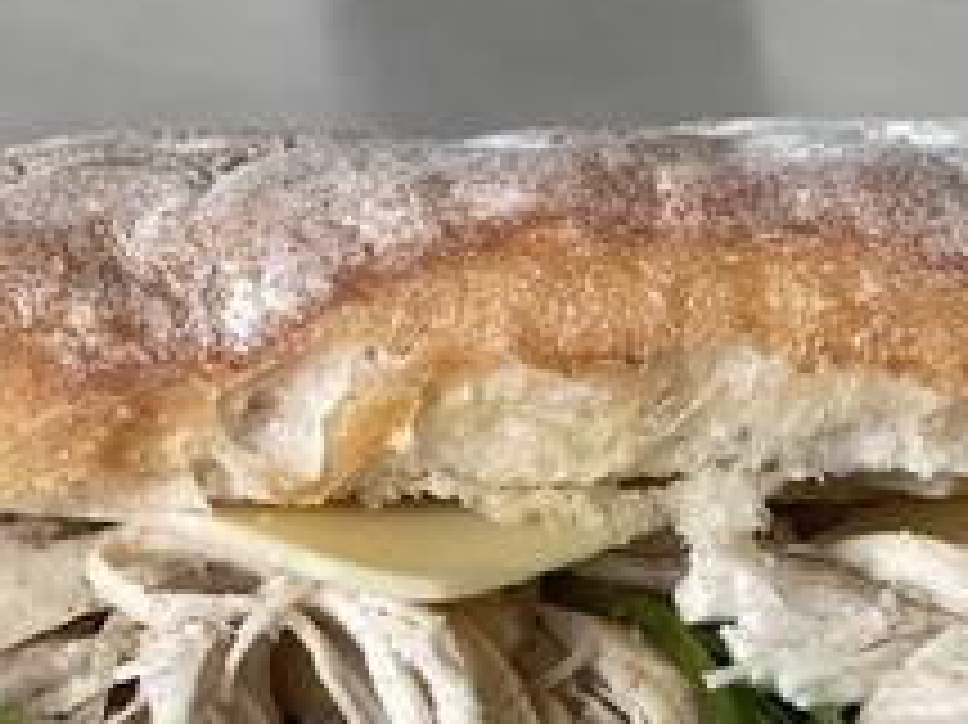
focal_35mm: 142
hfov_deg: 13.9
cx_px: 738
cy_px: 742
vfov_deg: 10.3
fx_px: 3969
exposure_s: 1/100
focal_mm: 6
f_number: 2
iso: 20
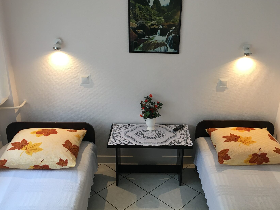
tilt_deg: -23.1
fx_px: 291
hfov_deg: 51.2
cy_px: 109
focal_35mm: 36
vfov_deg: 39.6
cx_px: 158
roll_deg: -1.7
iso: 32
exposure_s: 1/33
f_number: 2.2
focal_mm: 4.15
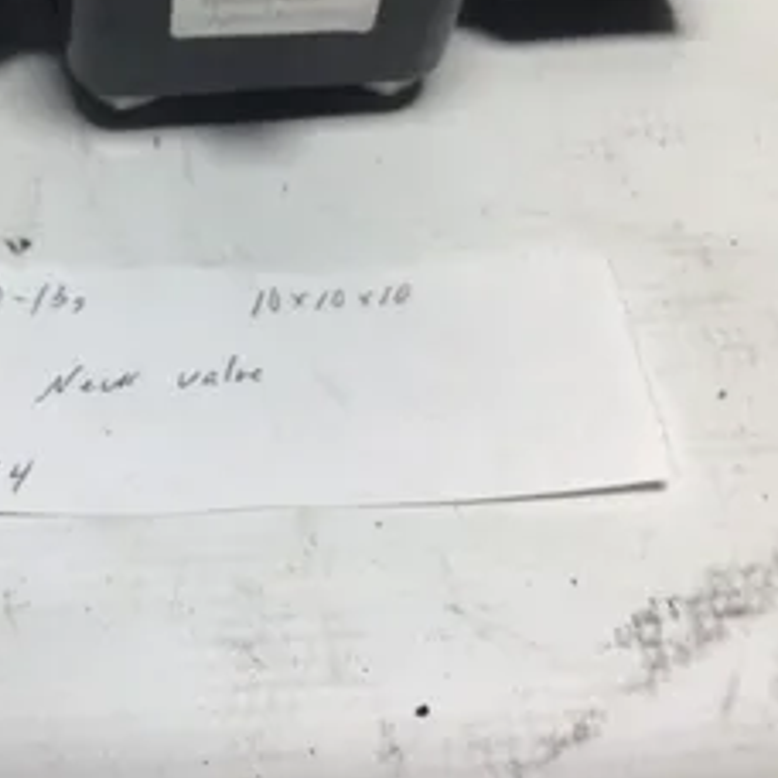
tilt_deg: -58.1
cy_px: 321
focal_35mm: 48
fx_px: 1221
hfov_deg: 34.4
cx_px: 167
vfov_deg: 35.3
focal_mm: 3.3
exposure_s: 1/196
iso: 25
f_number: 2.4
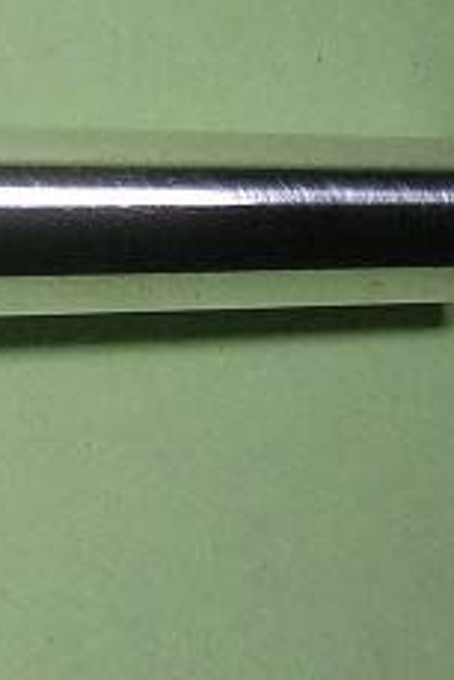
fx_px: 2361
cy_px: 134
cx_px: -326
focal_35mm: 125
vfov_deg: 16.3
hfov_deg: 10.4
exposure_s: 1/210
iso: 100
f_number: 2.8
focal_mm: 5.6
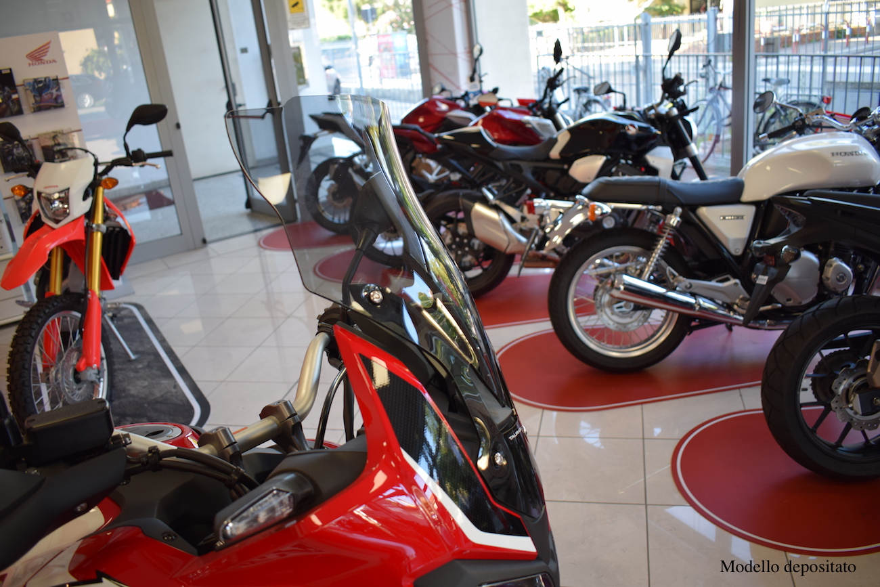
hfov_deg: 61.9
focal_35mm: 30
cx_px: 440
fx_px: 733
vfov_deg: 43.6
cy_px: 294
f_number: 4.5
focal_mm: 20
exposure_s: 1/80
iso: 400
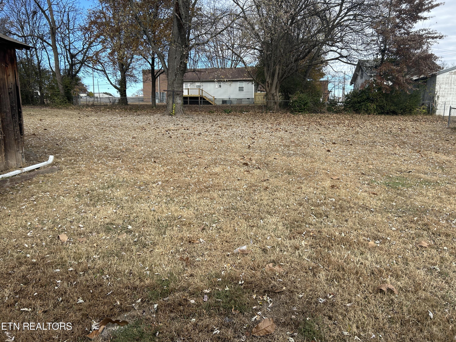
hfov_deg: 67.3
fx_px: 343
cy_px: 171
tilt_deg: -8.7
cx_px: 228
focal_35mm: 26
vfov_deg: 53.1
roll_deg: +0.8
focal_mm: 5.7
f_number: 1.5
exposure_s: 1/1295
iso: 50
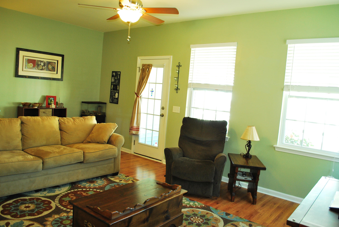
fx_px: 255
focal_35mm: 27
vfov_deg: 48.0
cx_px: 170
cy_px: 114
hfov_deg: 67.3
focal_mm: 18
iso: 400
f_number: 3.5
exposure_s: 1/25
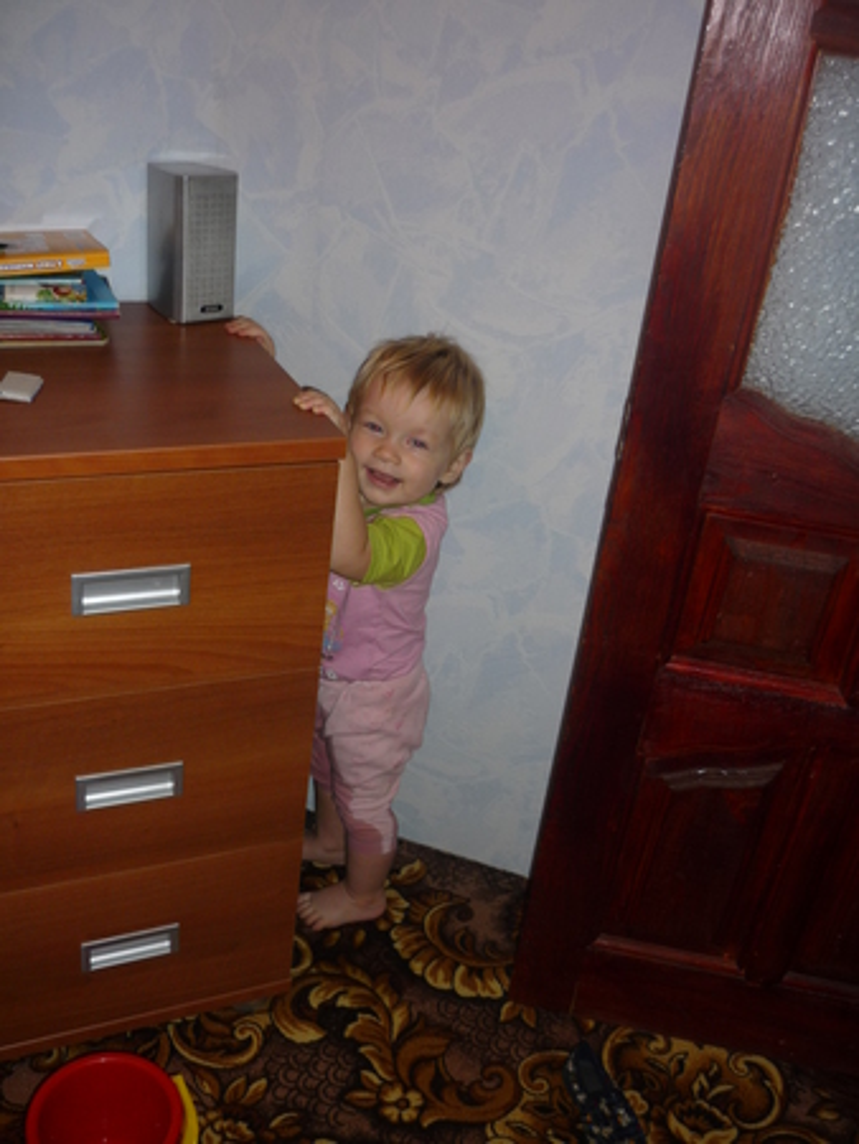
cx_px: 430
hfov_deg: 43.0
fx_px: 1091
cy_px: 572
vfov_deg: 55.3
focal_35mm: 33
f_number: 2.8
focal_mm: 5.5
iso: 100
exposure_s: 1/30
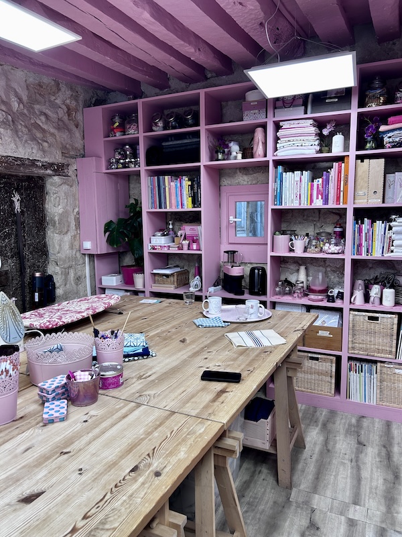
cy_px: 268
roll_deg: +0.2
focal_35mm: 26
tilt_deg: -8.2
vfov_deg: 67.3
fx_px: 403
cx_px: 201
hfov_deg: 53.1
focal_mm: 5.7
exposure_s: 1/100
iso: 50
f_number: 1.5
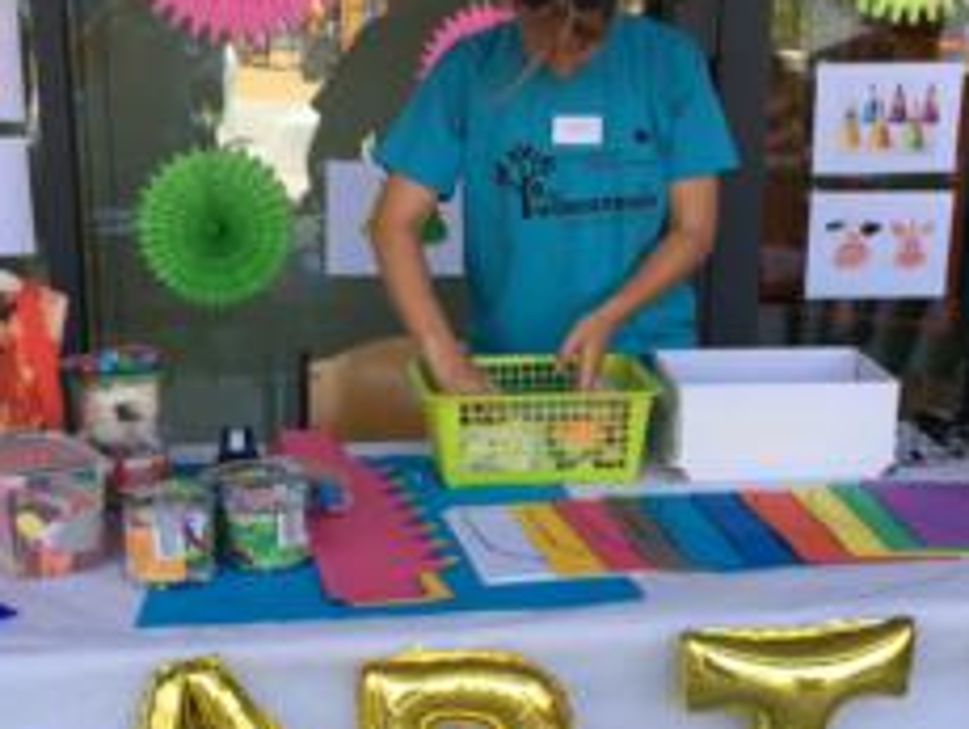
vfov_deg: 23.2
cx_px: 497
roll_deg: -1.2
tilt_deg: -16.7
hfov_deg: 30.7
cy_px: 504
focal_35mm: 63
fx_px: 1765
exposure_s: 1/144
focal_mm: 4.15
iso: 25
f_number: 2.2
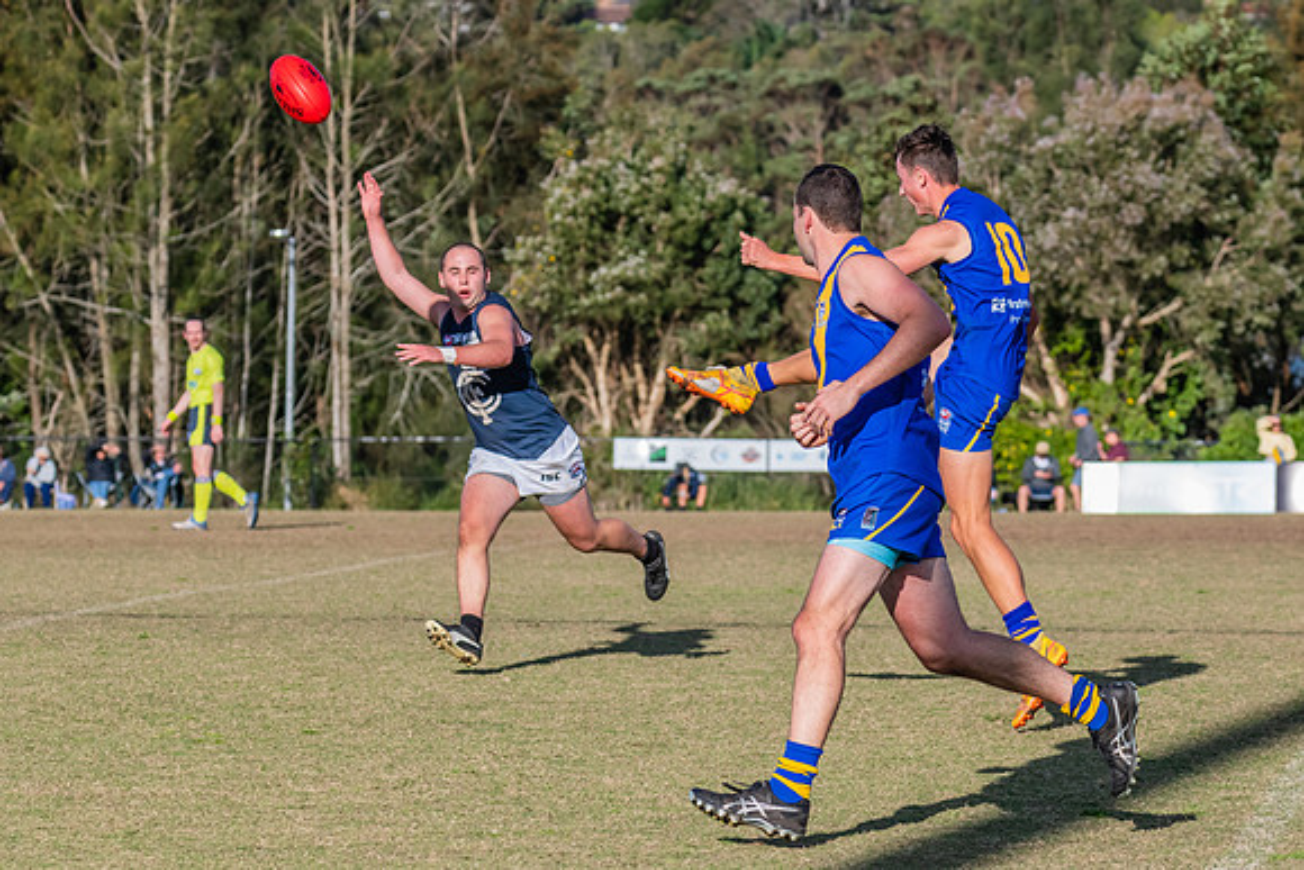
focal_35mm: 204
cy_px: 442
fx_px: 7387
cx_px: 763
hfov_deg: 10.1
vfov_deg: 6.7
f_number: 9
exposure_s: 1/2000
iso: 800
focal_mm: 170
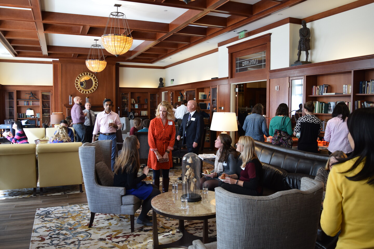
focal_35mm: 30
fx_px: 312
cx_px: 187
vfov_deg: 43.6
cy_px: 124
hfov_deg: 61.9
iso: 500
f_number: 4
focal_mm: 20
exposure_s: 1/60
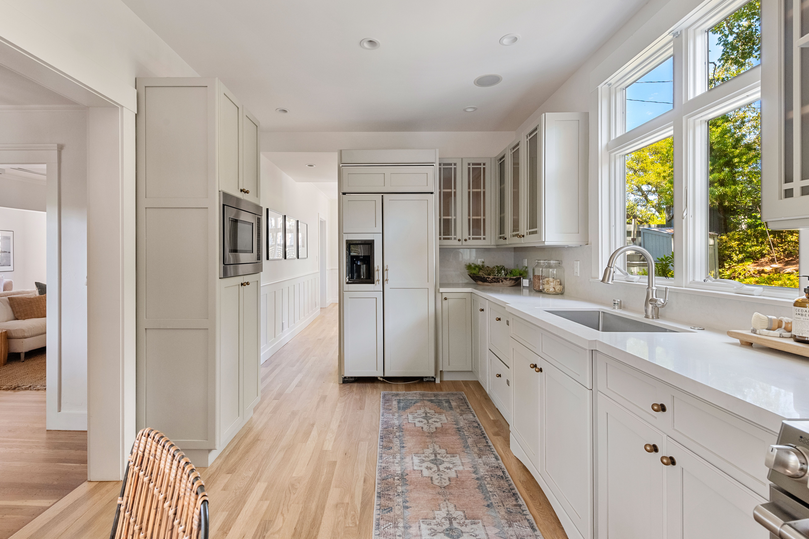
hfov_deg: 100.4
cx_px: 397
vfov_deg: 77.3
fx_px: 337
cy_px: 260
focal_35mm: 15
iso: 1000
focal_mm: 14
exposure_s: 1/8
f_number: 9
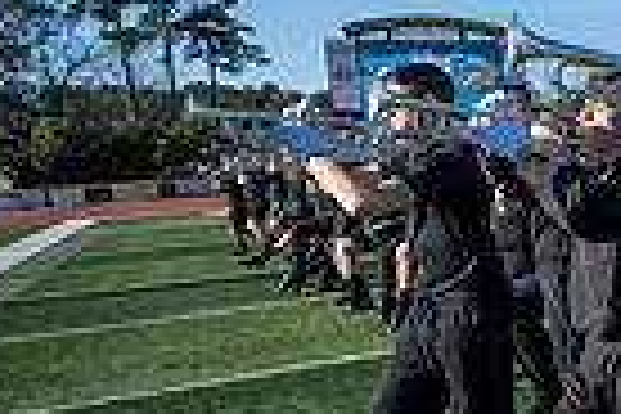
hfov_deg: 23.5
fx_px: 1018
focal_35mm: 59
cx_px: 1026
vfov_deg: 23.0
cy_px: 205
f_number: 4
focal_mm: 14
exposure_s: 1/2000
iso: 160
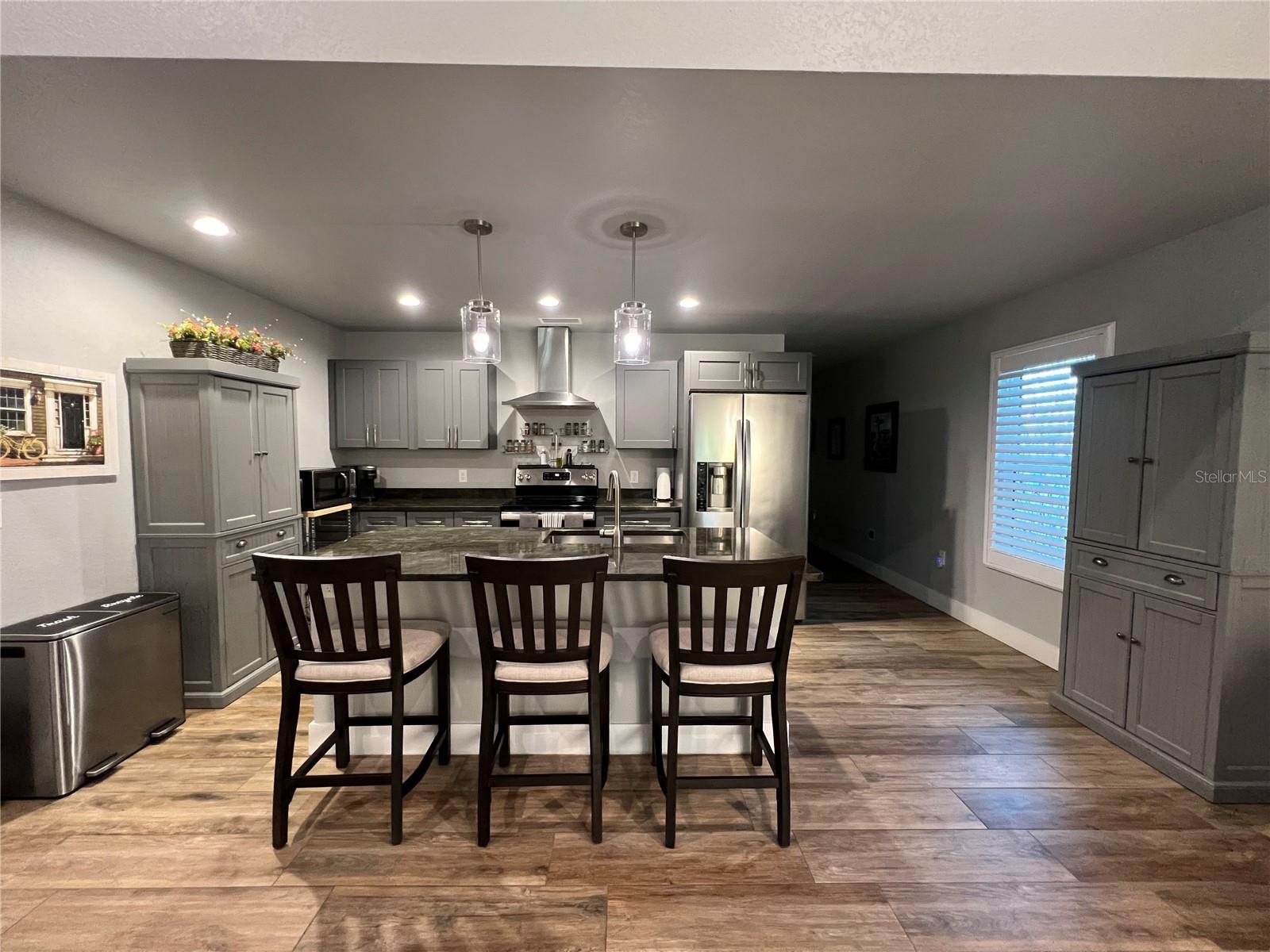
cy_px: 476
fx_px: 477
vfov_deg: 89.9
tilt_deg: -4.1
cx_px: 635
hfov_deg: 106.2
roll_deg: -1.2
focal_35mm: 13
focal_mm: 1.57
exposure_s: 1/60
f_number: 1.8
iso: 500
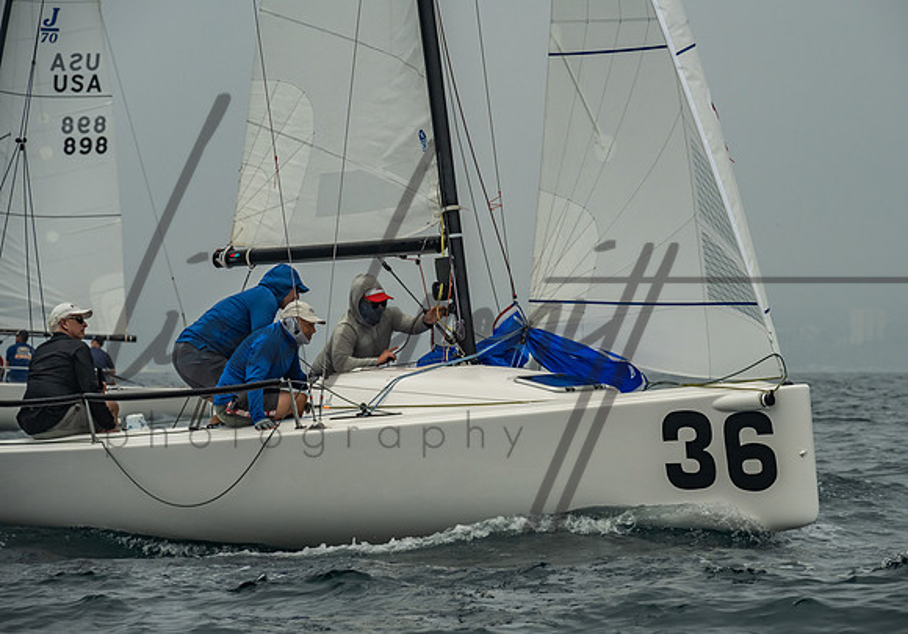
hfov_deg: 10.7
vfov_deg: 7.5
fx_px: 4861
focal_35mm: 190
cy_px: 313
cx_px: 492
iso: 800
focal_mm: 175
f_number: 9
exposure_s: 1/3200
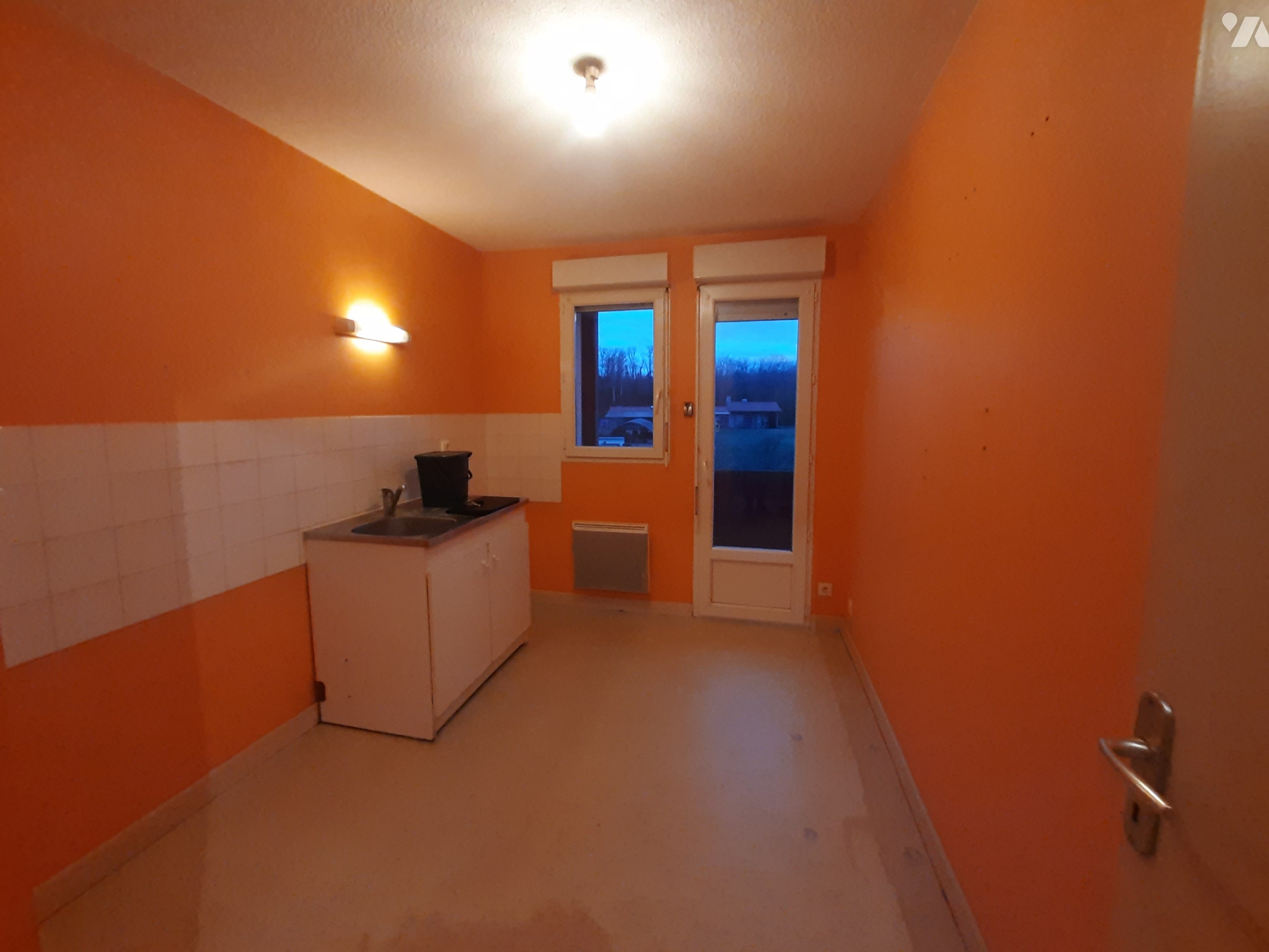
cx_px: 634
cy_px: 476
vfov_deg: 89.9
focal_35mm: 13
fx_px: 477
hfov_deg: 106.2
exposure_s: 1/33
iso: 200
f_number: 2.2
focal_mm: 1.42
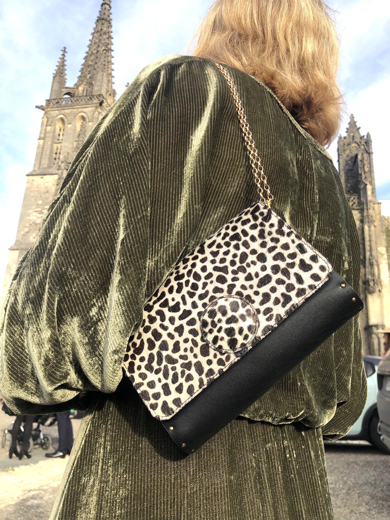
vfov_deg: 63.4
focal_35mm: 28
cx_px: 195
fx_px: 421
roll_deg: -2.9
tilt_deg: +16.3
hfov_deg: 49.7
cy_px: 260
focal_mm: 4
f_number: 1.8
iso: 20
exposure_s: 1/412
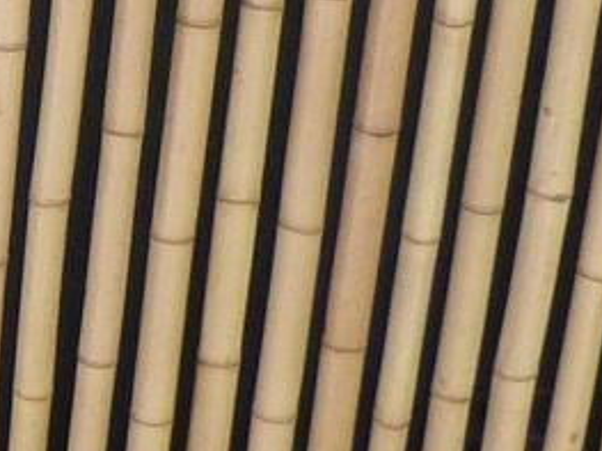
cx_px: -835
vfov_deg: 9.7
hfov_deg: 11.0
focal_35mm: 152
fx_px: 2642
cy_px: 126
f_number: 3.3
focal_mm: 4.1
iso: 250
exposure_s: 1/30
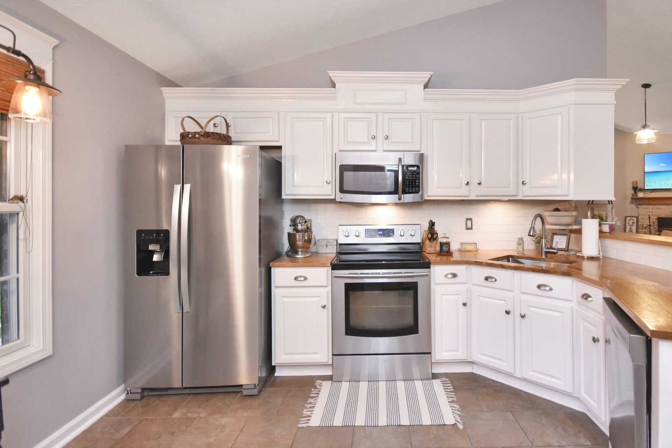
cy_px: 215
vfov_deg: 67.4
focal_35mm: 18
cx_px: 386
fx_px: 336
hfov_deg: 89.4
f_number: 4
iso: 1400
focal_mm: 10
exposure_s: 1/60
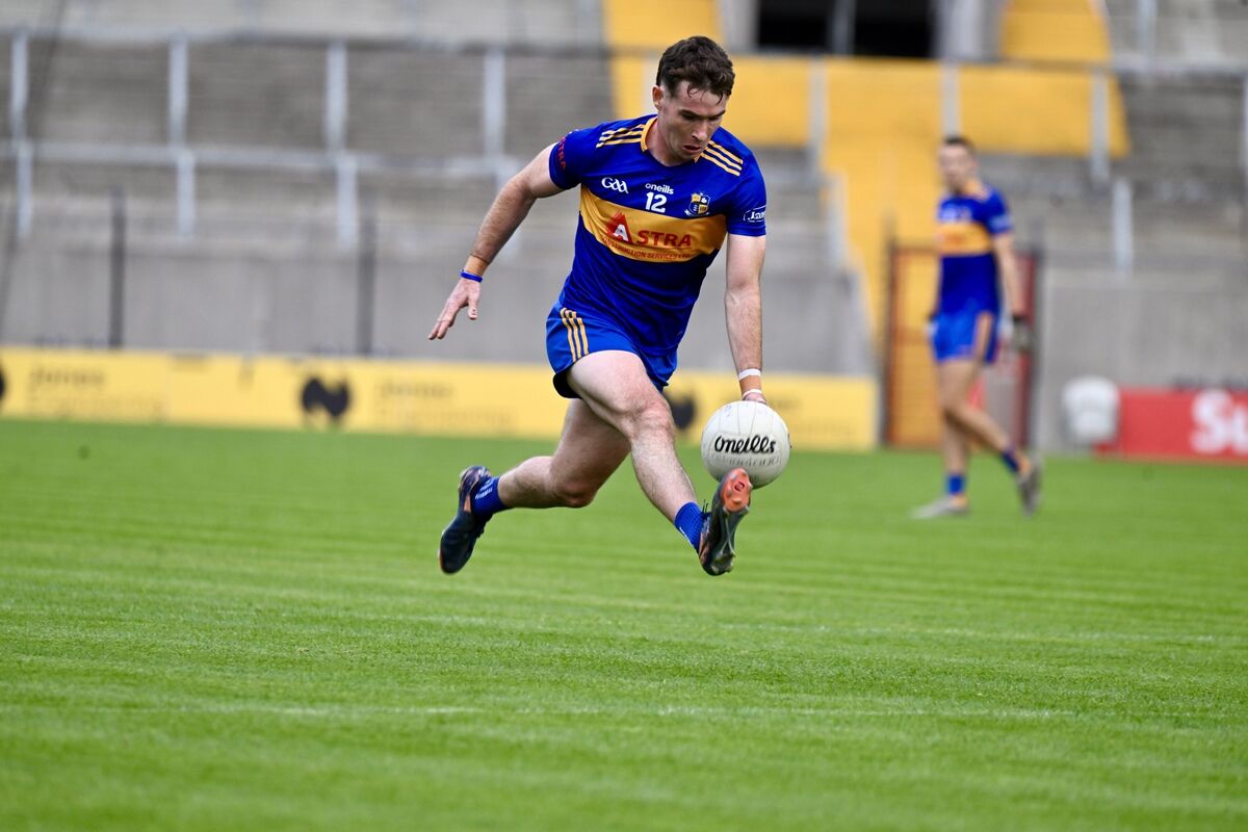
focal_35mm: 480
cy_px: 416
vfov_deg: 2.9
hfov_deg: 4.3
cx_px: 624
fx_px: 16639
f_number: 6
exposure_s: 1/500
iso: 1250
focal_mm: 480
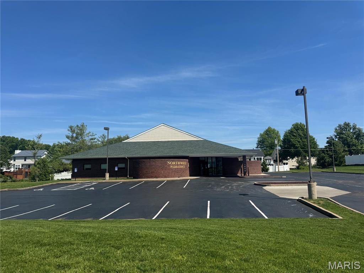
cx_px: 182
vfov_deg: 56.8
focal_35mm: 24
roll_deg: +1.3
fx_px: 252
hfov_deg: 71.6
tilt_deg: +6.2
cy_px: 136
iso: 80
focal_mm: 6.76
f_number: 1.78
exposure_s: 1/5814
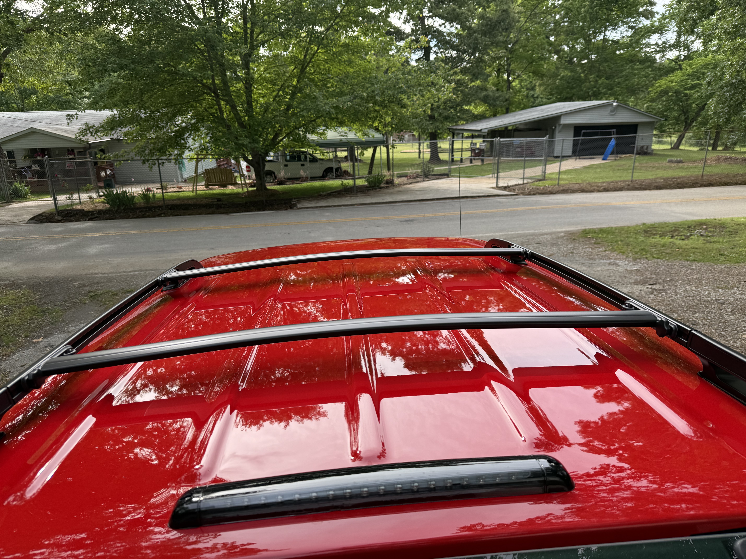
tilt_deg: -16.6
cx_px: 373
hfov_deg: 71.6
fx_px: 517
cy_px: 280
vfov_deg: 56.8
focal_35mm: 24
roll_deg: +1.6
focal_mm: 6.76
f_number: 1.78
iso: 80
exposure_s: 1/831
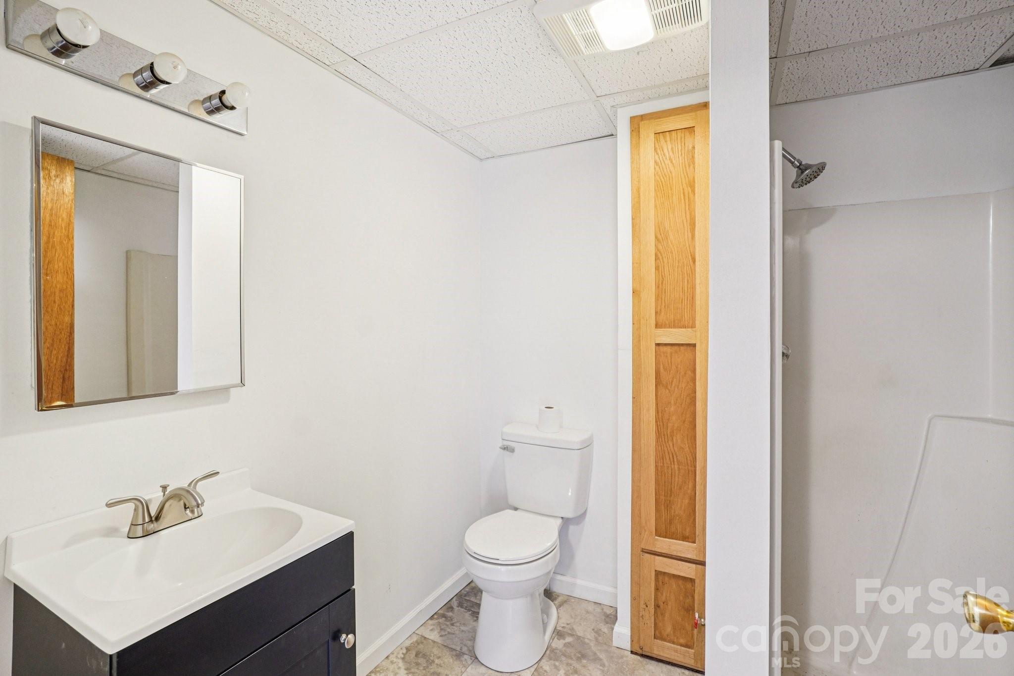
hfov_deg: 100.4
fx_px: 422
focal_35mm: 15
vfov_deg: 77.3
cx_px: 507
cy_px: 338
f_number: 8
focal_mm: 10
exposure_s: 1/3.33
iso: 400
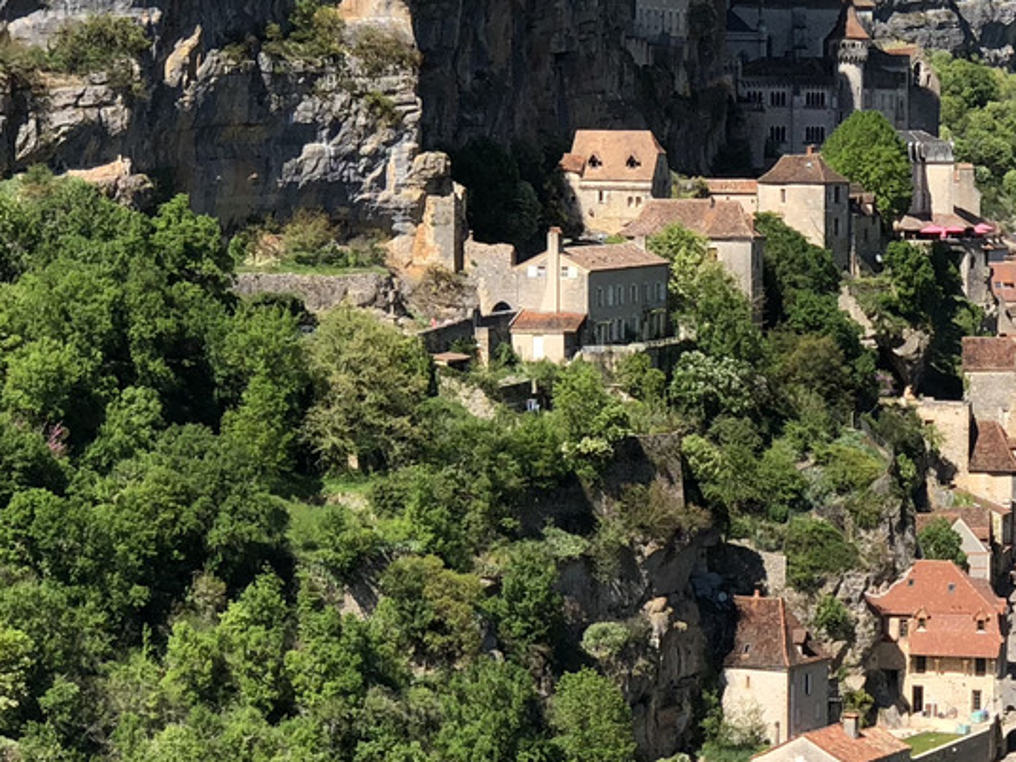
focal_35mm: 155
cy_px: 376
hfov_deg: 12.6
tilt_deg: -2.3
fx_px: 4550
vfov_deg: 9.6
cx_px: 1018
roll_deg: +0.2
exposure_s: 1/906
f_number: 2.4
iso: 16
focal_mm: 6
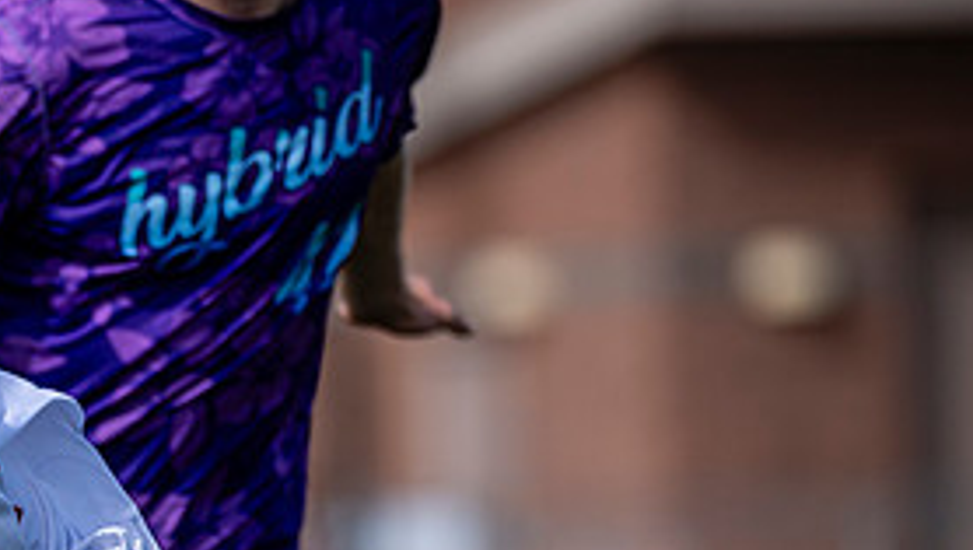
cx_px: 150
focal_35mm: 524
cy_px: 517
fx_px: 13532
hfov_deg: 4.1
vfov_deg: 2.3
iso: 100
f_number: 3.2
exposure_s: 1/2500
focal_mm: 240
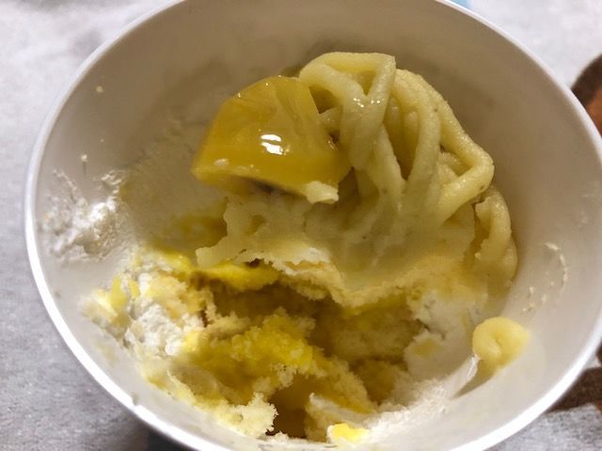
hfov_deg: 63.4
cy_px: 226
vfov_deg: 49.7
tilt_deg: -62.4
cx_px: 301
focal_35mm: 28
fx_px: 487
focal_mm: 3.99
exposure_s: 1/15
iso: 100
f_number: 1.8
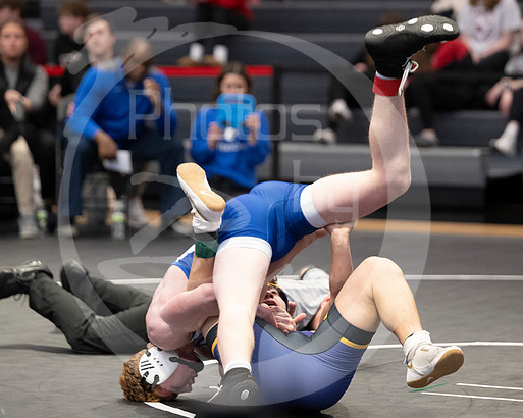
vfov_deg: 8.0
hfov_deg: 10.0
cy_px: 260
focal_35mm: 193
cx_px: 267
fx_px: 2986
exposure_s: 1/1000
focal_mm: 130
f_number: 2.8
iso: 3200
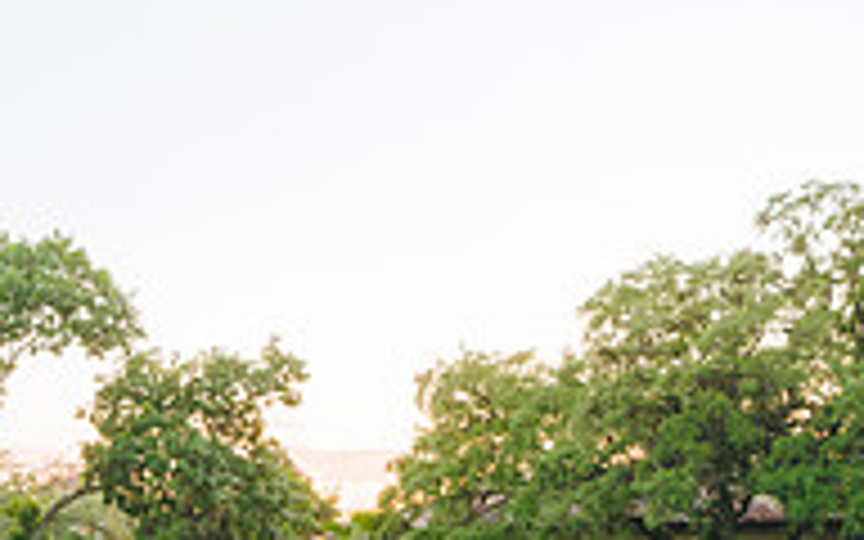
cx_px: -184
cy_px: 461
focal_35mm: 74
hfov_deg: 25.0
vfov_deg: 17.4
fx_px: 1742
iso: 125
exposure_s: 1/160
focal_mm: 24
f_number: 3.5
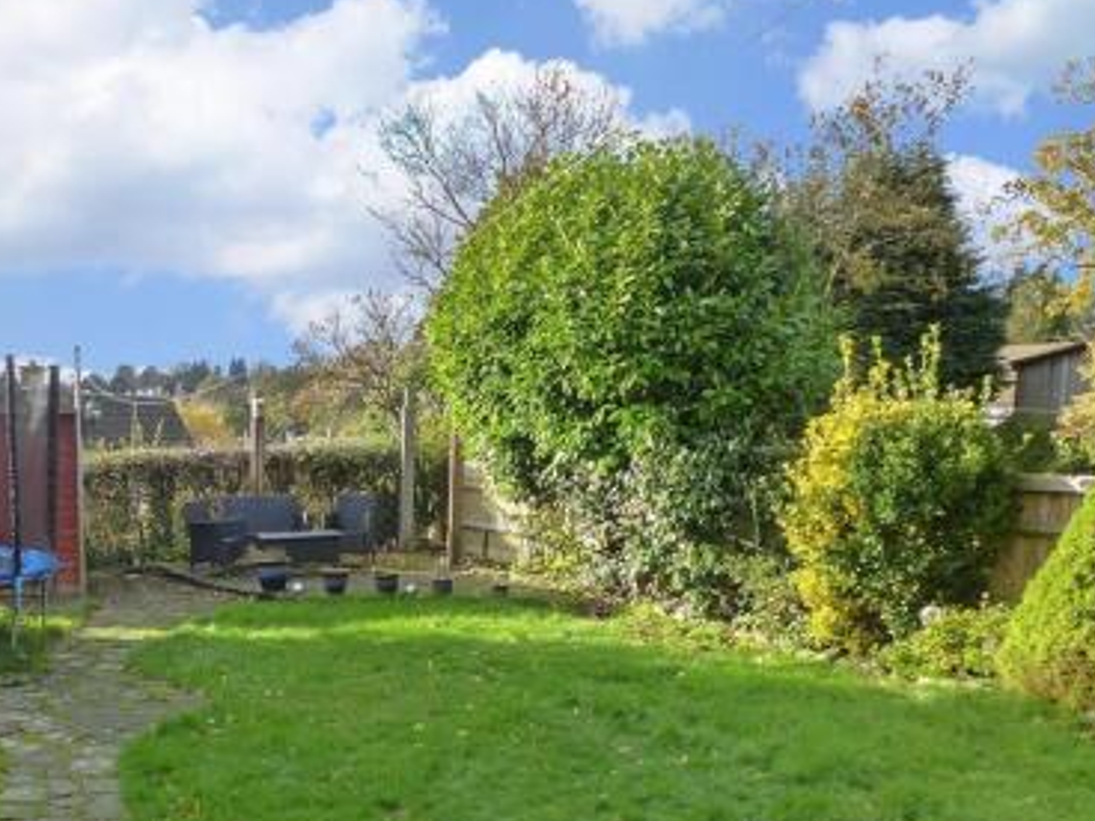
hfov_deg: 47.2
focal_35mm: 38
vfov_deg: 36.9
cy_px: 611
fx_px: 1202
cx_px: 272
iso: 160
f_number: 4
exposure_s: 1/160
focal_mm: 4.3
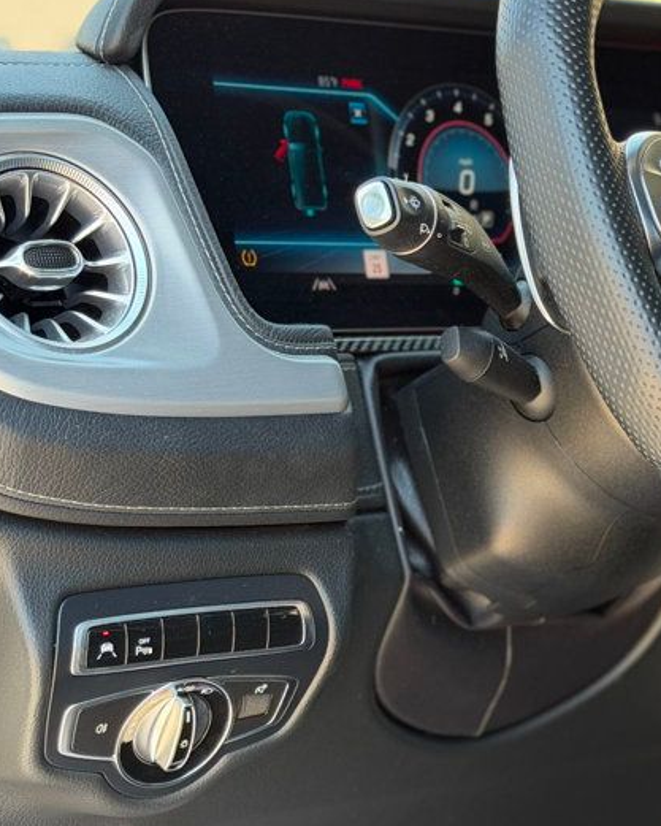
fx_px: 2249
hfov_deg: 16.7
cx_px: 449
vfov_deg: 20.7
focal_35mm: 92
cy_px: 537
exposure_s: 1/178
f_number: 1.78
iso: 80
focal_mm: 6.76
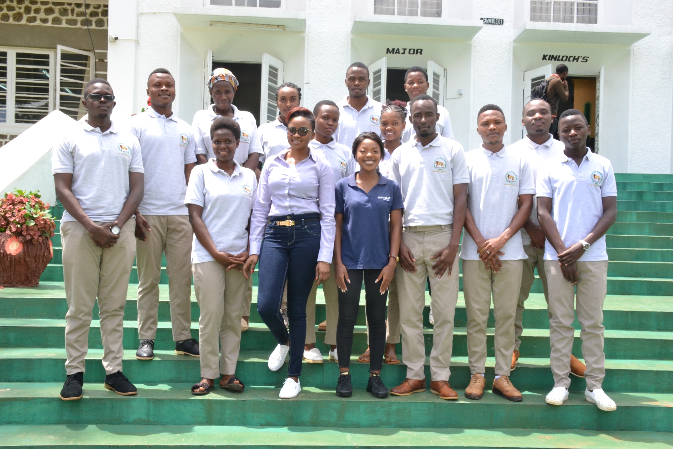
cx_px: 336
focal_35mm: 39
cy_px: 224
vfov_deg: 34.2
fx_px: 729
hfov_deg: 49.6
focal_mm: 26
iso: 800
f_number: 14
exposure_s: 1/200
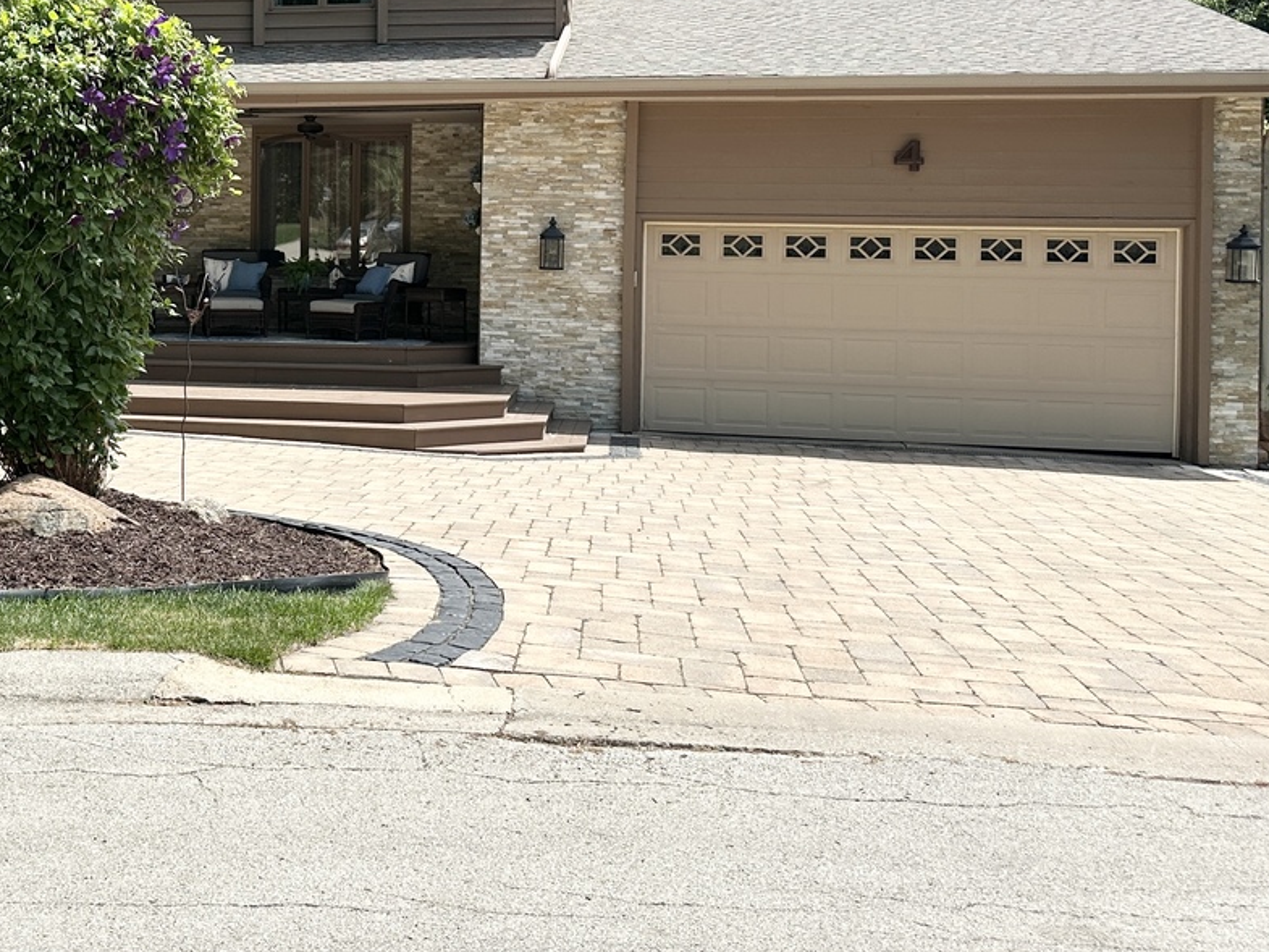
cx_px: 278
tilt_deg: +0.0
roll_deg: +0.1
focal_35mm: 44
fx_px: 1613
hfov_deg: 41.3
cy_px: 270
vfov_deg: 32.4
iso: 80
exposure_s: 1/4184
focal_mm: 6.86
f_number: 1.78
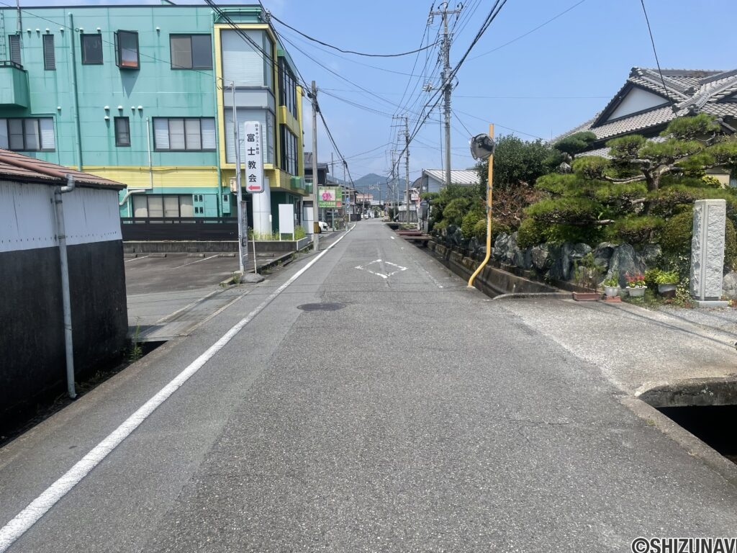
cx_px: 368
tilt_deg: -6.3
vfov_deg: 53.1
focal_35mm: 26
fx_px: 554
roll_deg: +0.2
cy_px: 276
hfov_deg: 67.3
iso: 32
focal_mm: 4.2
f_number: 1.6
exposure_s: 1/3861
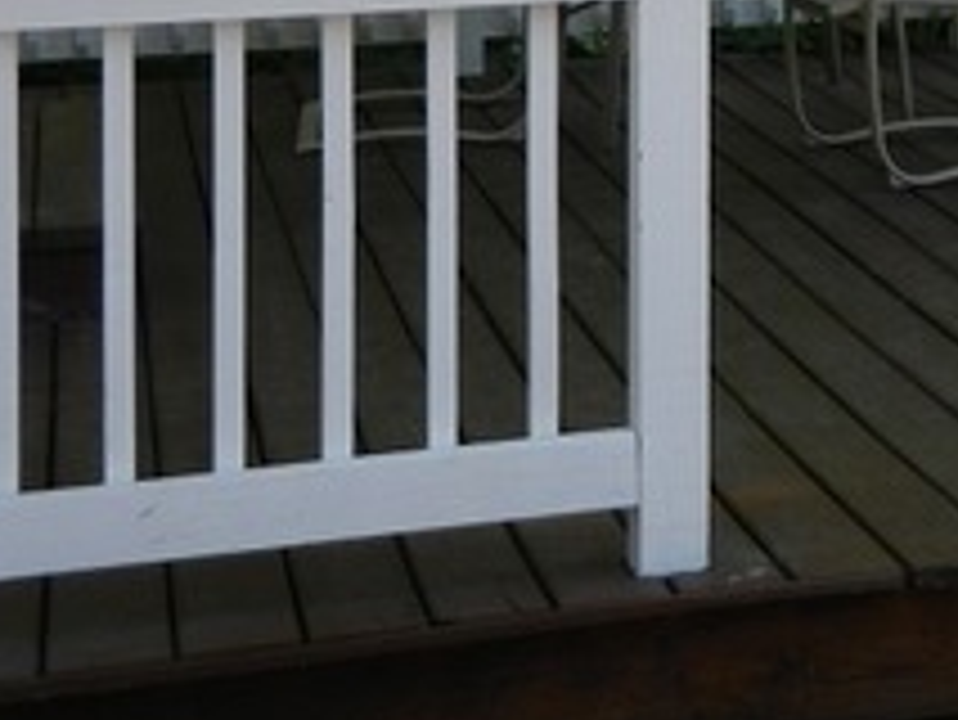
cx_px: 1066
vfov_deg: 14.1
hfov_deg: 19.0
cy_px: -338
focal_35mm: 99
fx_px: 2741
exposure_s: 1/250
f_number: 3.8
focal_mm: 5.9
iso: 200
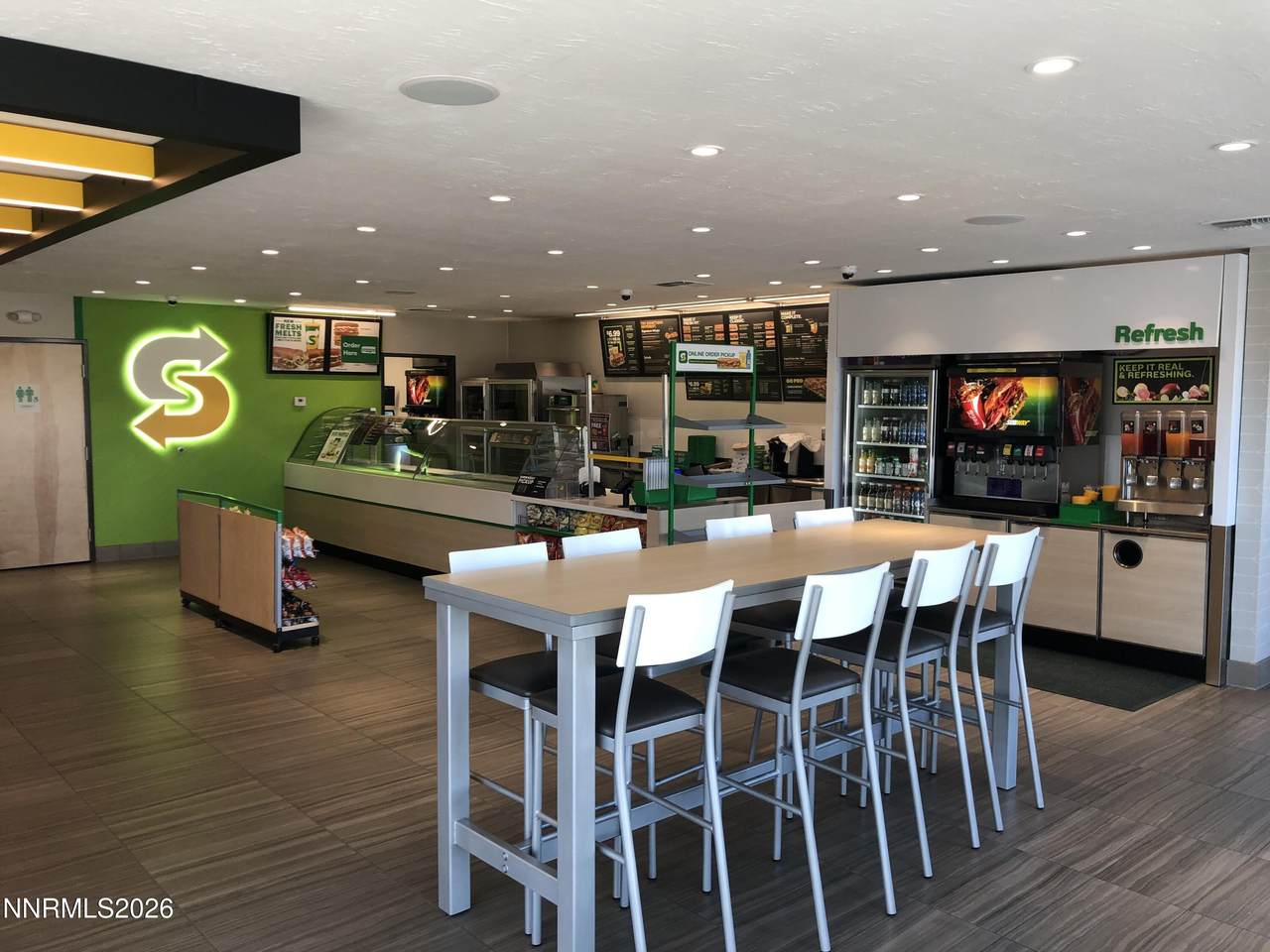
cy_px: 476
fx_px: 1027
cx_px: 635
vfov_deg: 49.7
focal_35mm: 28
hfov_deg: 63.4
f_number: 1.8
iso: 50
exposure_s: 1/120
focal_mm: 4
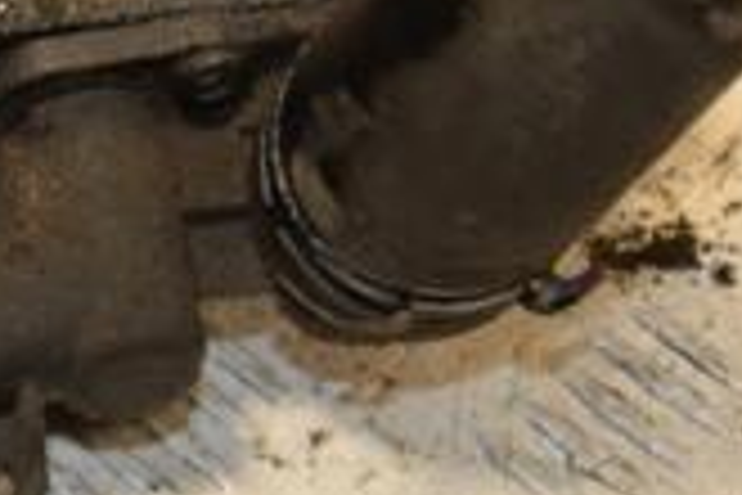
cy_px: 58
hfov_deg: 9.6
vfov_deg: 6.6
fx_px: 4266
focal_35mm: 207
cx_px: -405
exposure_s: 1/200
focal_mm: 38
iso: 800
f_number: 5
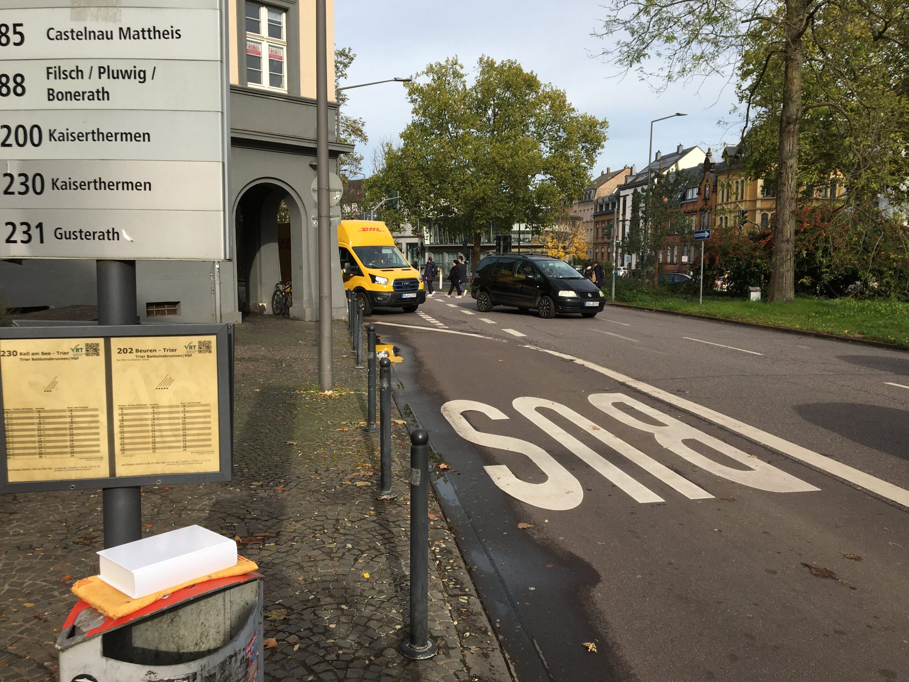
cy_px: 341
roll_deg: -0.2
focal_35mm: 29
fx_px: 762
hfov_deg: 61.7
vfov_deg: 48.2
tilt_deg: -6.5
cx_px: 454
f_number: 2.2
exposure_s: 1/1068
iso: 25
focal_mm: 4.15
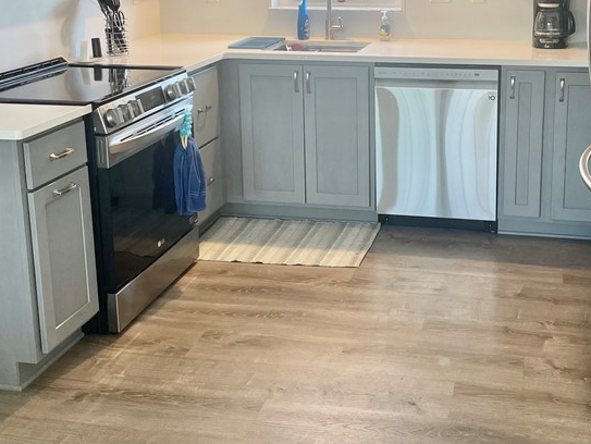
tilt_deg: -11.6
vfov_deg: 29.2
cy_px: 110
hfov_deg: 38.6
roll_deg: +0.8
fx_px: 837
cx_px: 369
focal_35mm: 49
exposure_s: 1/121
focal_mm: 4.2
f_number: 1.6
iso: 100
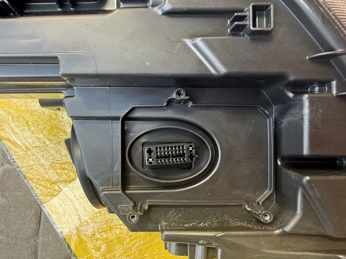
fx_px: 250
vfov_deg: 54.8
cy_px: 132
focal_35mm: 25
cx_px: 170
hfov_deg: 69.4
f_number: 2.2
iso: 64
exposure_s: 1/99
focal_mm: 2.22
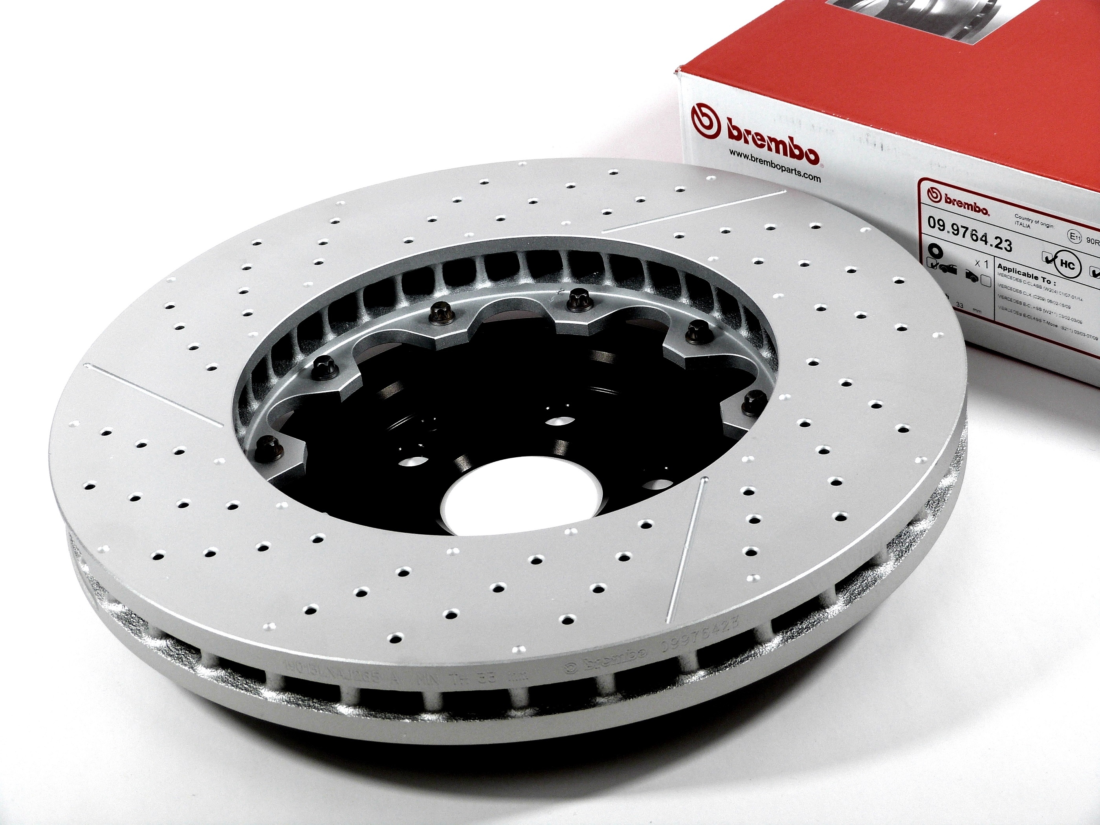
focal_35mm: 72
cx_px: 550
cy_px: 412
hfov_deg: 27.0
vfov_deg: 20.4
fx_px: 2288
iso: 100
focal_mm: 12.9
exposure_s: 1/250
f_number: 4
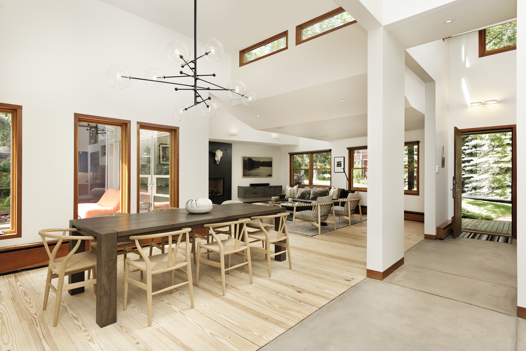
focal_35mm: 19
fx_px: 278
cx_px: 263
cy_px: 176
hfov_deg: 86.9
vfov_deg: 64.6
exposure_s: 1/100
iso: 640
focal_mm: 19
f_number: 7.1
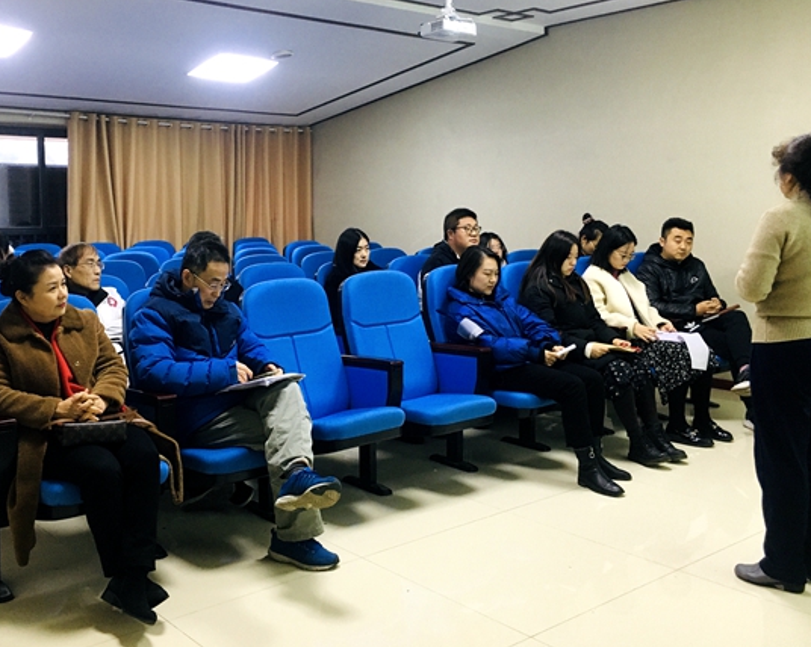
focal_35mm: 37
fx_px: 887
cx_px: 353
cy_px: 268
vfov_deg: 40.0
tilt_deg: -2.7
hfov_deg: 49.0
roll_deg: +0.7
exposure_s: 1/33
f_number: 2.2
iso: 160
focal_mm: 4.15
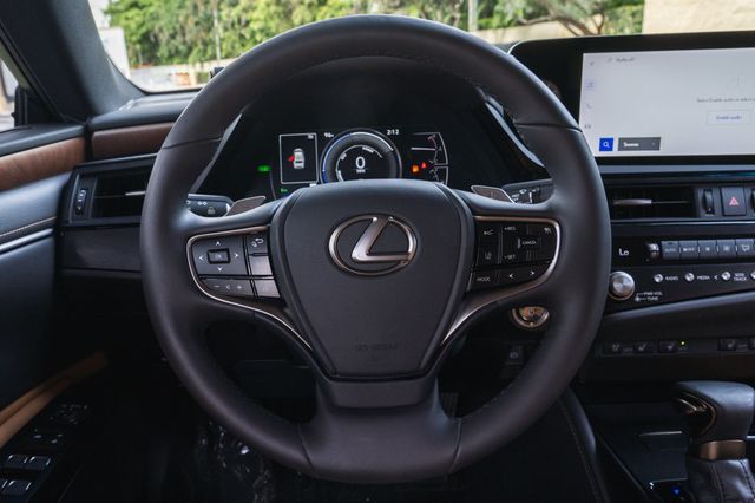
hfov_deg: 61.3
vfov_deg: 43.3
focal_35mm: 30
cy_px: 277
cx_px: 319
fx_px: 633
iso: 640
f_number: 8
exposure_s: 1/50
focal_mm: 24
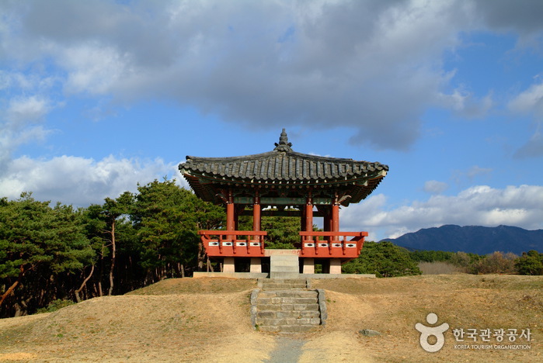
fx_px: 710
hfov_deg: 41.9
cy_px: 182
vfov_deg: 28.7
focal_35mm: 47
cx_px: 272
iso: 160
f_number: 9.5
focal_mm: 31
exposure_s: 1/250
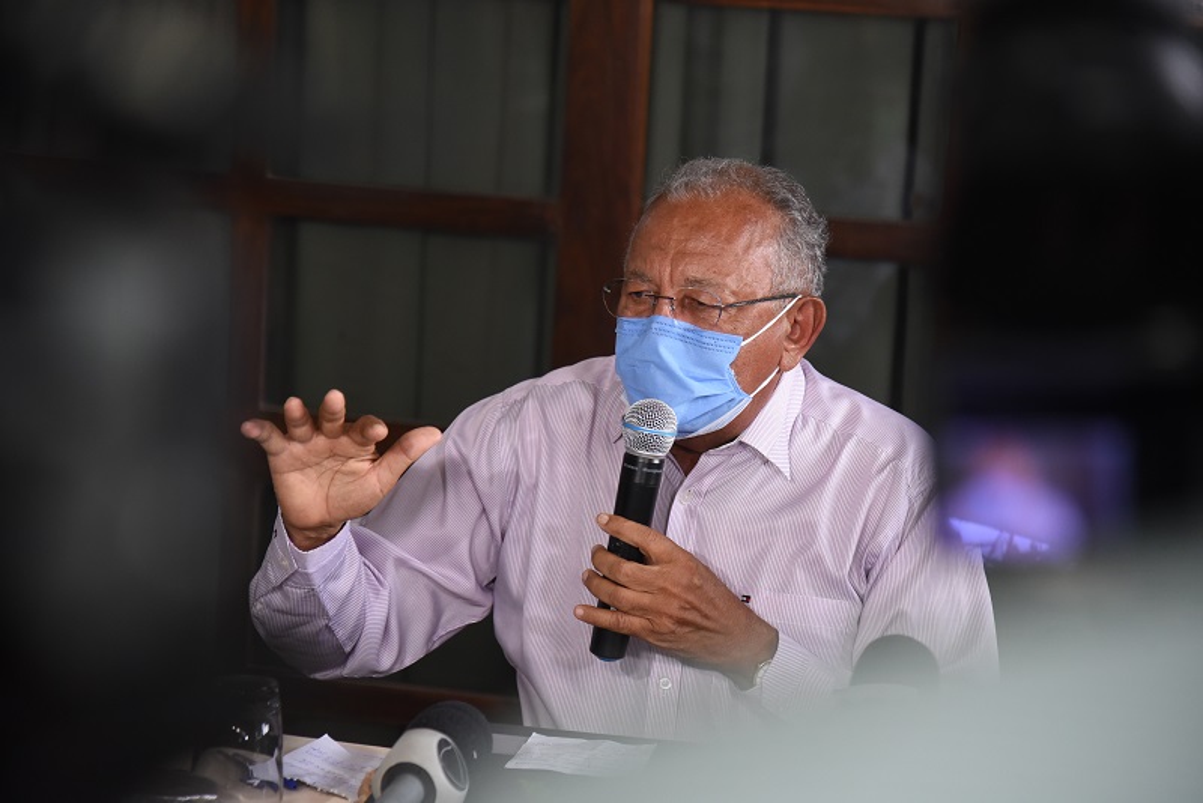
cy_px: 402
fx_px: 3744
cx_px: 602
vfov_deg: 12.2
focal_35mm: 112
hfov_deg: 18.3
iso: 2500
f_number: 4
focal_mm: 112
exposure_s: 1/400
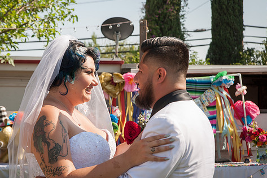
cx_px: 110
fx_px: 682
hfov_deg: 22.1
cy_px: 88
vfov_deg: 14.9
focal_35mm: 92
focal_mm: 75
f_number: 10
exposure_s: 1/400
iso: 200
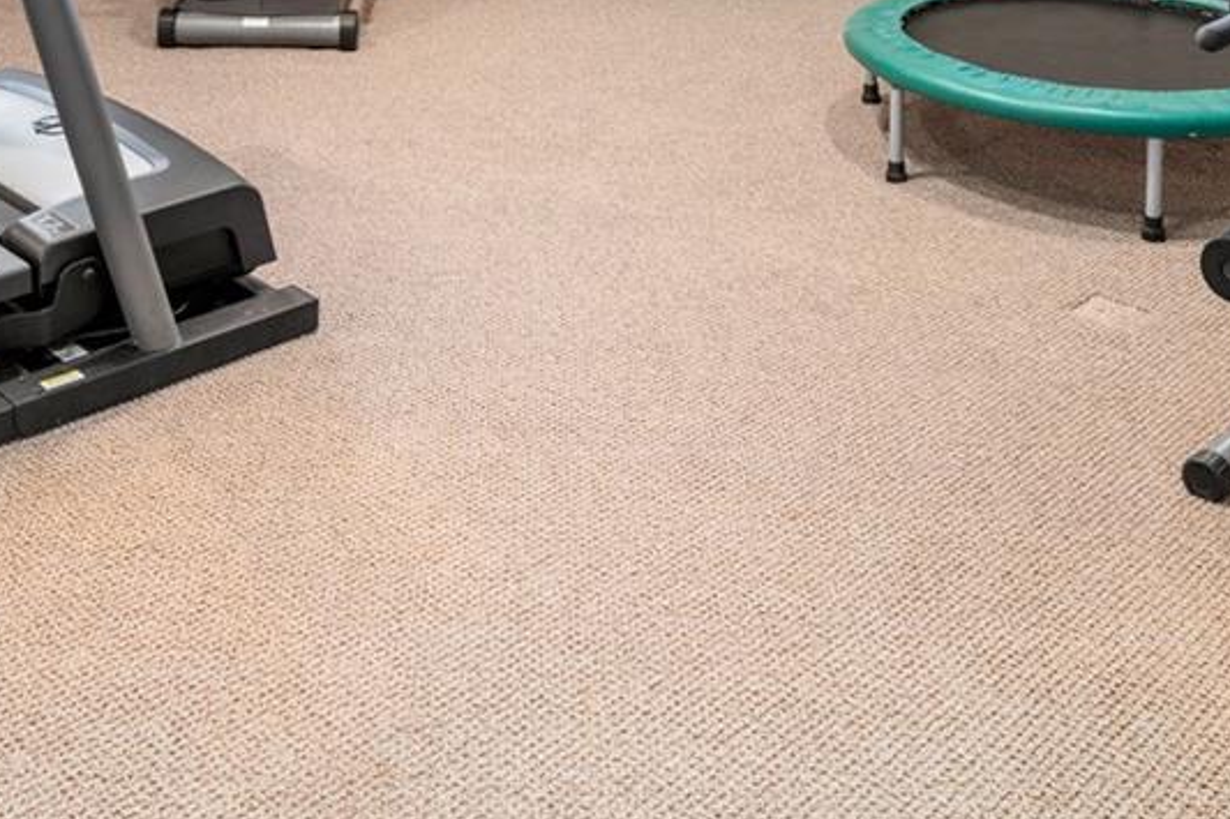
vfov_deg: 23.5
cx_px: 485
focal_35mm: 48
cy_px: -341
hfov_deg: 40.9
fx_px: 1639
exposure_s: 1/15
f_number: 8
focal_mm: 16
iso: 640
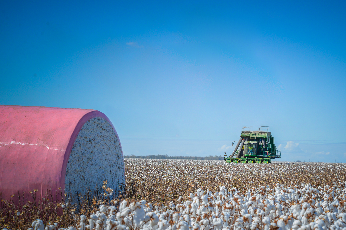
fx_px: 1038
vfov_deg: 12.7
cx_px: 216
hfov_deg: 18.9
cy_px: 135
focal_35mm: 108
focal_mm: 85
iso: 100
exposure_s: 1/320
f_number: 9
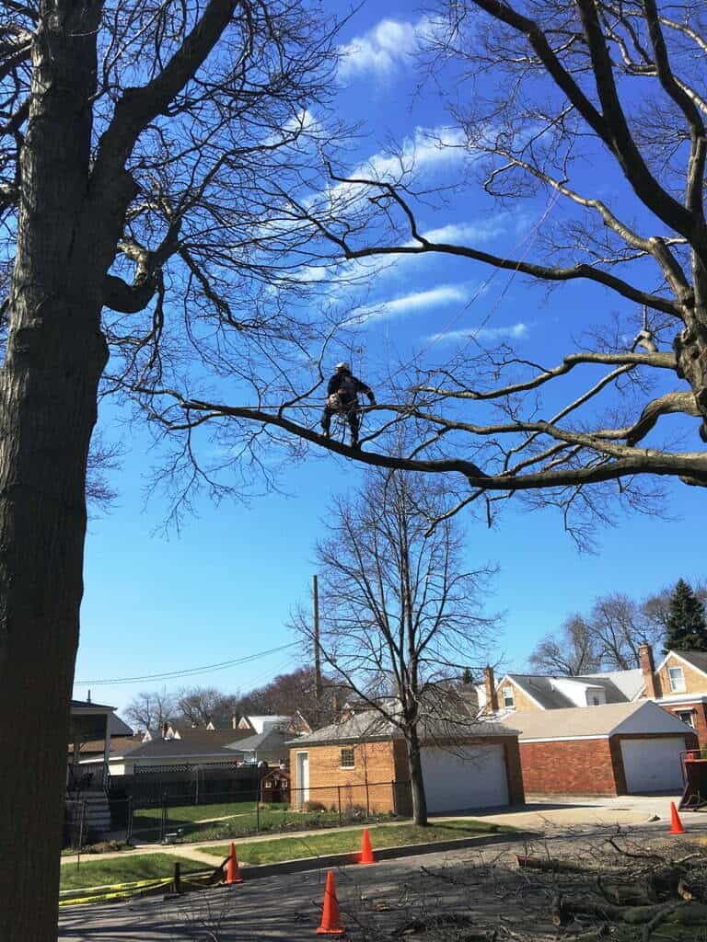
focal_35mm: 29
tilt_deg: +20.6
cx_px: 354
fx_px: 790
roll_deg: +3.4
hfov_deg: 48.2
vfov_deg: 61.7
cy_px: 471
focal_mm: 4.15
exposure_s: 1/1637
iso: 25
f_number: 2.2
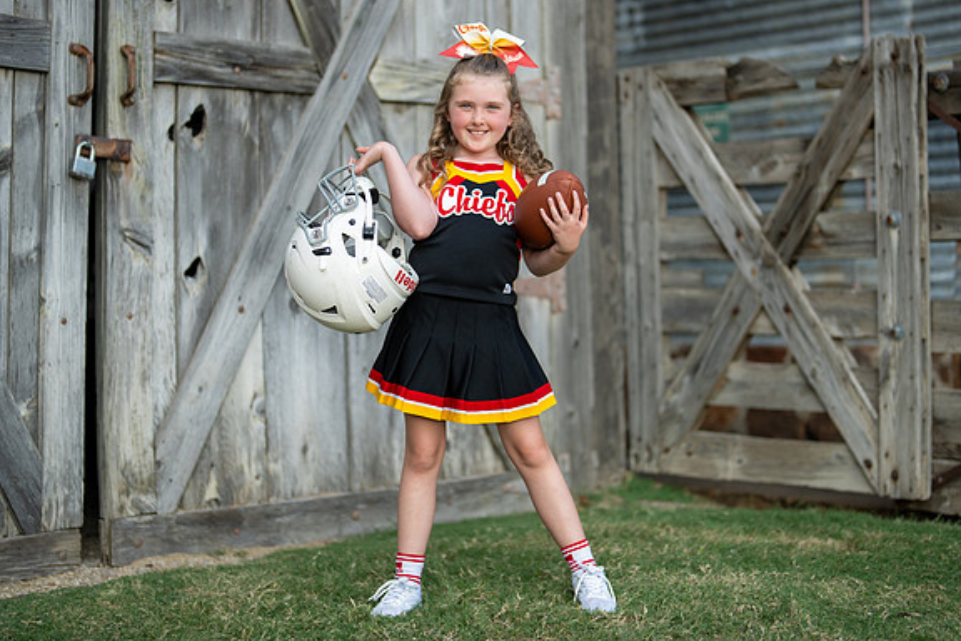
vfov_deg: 20.6
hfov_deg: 30.5
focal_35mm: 66
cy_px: 271
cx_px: 515
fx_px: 1762
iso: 125
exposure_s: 1/2000
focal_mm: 50
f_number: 1.2
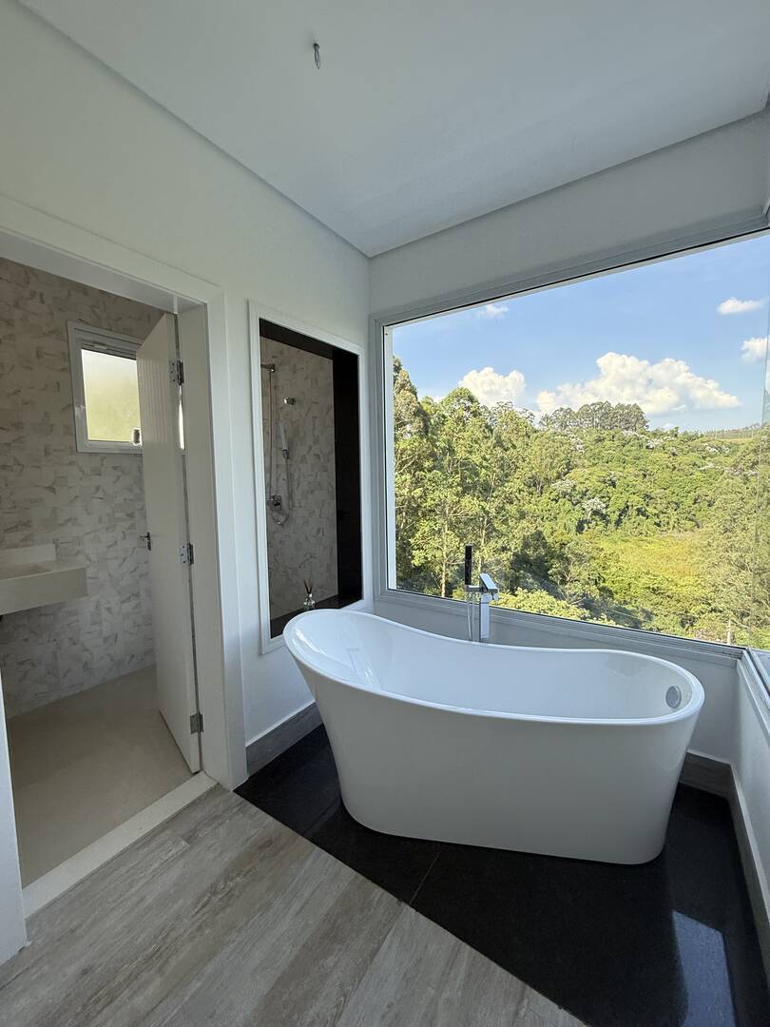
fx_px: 415
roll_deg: +2.0
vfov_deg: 102.1
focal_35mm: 14
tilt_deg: -5.5
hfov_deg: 85.7
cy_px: 514
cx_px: 385
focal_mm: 2.22
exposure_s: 1/381
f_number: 2.2
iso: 64
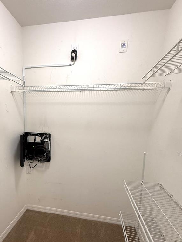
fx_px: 154
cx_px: 57
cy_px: 154
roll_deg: -3.9
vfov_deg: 74.8
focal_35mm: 22
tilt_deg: -12.5
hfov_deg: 59.3
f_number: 2.2
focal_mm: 2.22
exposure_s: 1/60
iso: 250
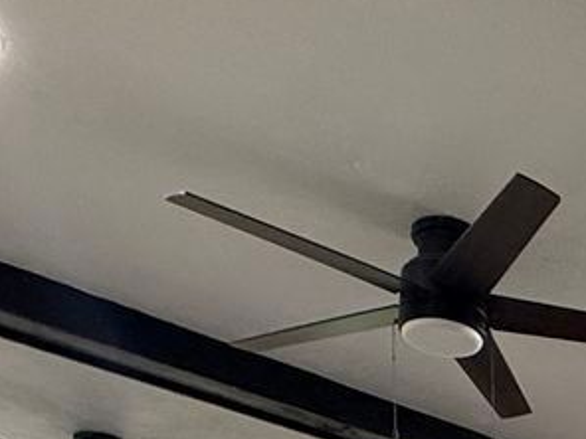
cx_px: 754
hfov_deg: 24.1
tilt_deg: -0.7
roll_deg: +0.5
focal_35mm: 71
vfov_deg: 16.8
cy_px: 814
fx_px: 1202
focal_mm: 2.22
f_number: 2.2
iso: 320
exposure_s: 1/60
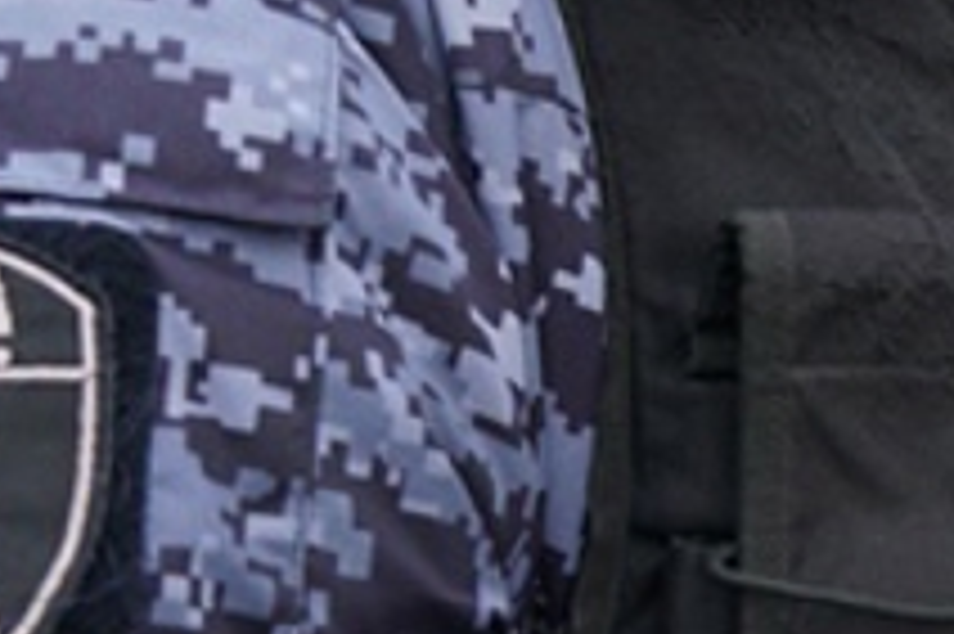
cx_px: 1238
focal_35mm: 117
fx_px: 3098
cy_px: 715
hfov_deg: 16.5
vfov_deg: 11.5
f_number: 4
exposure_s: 1/60
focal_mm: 22
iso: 100
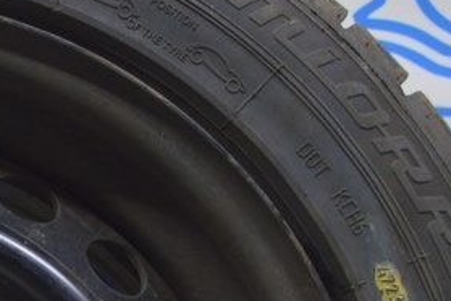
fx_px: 1929
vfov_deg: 8.7
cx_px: -171
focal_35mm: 154
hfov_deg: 12.8
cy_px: 451
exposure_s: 1/20
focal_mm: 28
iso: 400
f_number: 5.6
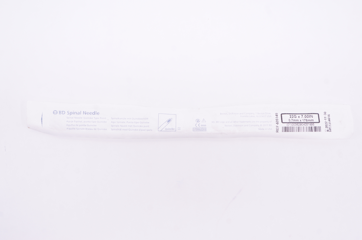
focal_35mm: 38
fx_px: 377
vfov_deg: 35.4
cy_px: 120
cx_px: 181
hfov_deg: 51.3
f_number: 11
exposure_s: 1/20
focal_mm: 25
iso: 400
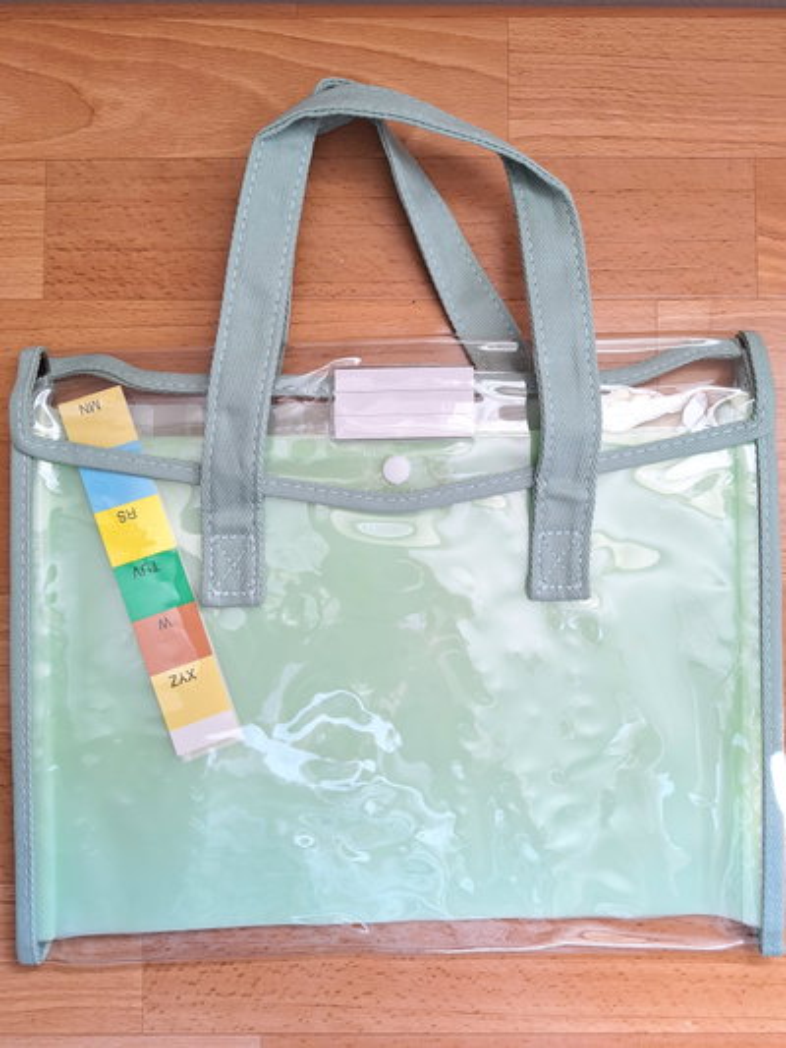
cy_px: 524
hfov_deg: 58.9
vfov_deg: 73.9
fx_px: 696
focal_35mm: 23
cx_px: 393
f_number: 1.8
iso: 80
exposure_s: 1/100
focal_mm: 5.54
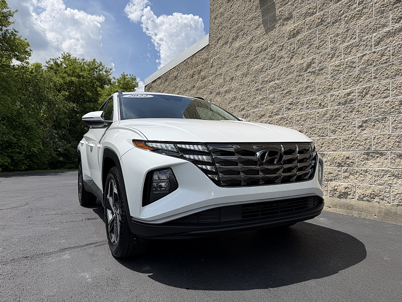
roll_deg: +0.6
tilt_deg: +1.4
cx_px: 201
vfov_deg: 56.8
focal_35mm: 24
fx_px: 279
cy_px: 151
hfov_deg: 71.6
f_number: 1.78
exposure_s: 1/7353
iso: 80
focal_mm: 6.76
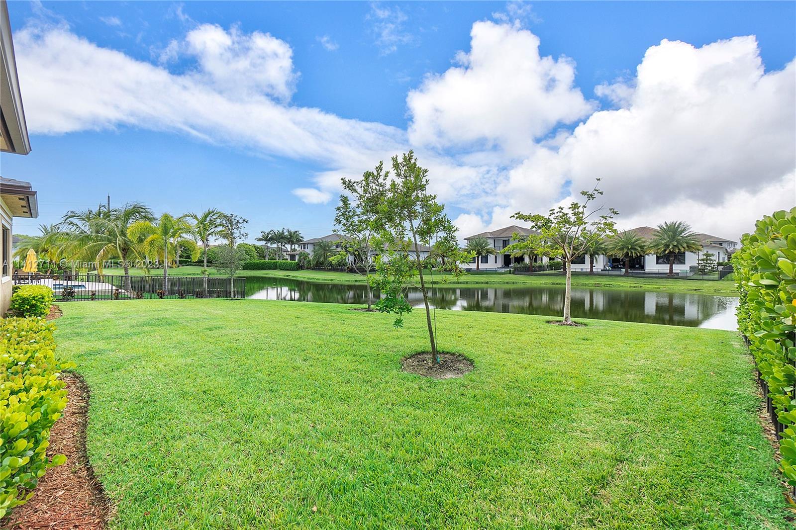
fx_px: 332
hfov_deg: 100.4
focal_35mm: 15
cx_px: 398
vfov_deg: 77.3
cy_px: 265
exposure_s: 1/250
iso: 200
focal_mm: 10
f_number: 9
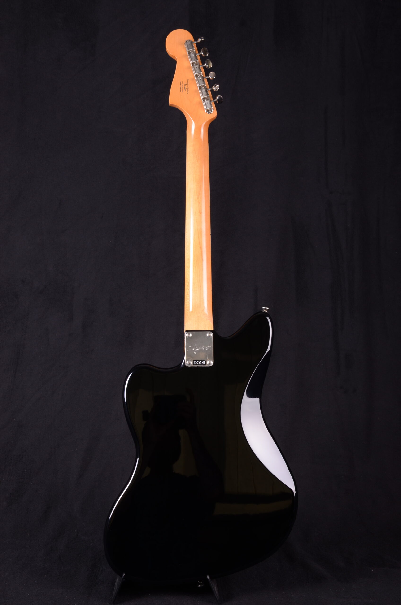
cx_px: 200
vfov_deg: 41.2
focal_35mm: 48
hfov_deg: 28.0
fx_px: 805
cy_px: 302
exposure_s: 1/200
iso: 200
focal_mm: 32
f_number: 11
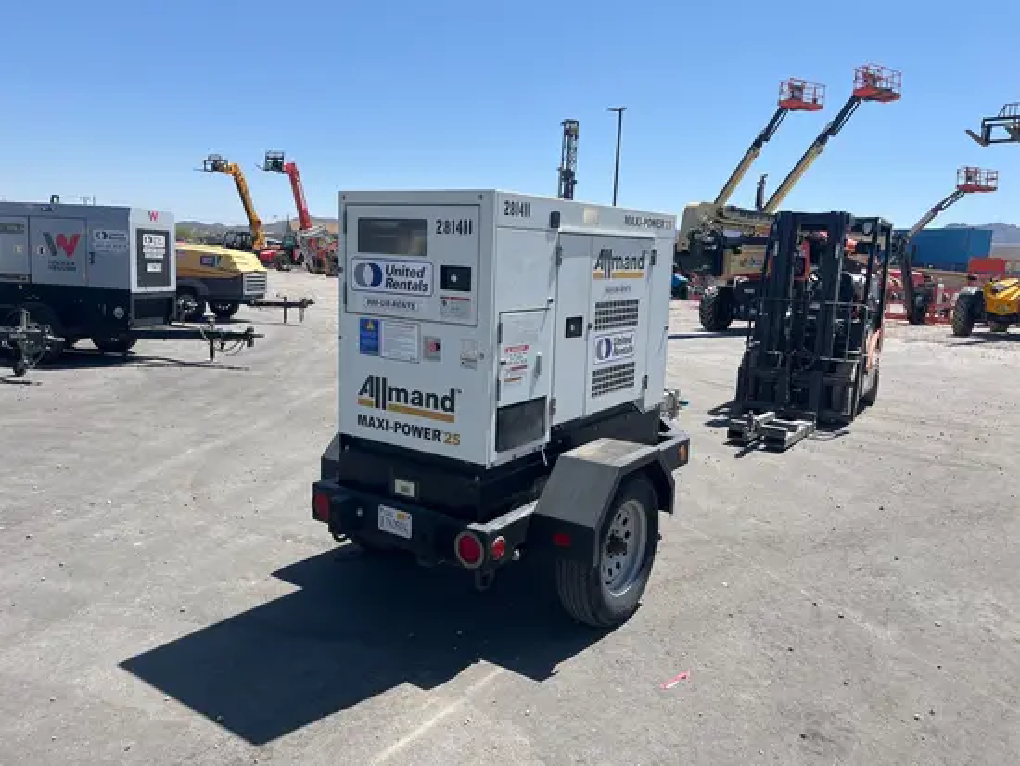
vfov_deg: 53.1
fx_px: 766
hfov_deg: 67.3
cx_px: 510
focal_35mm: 26
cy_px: 383
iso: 50
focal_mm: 5.1
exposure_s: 1/3876
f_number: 1.6
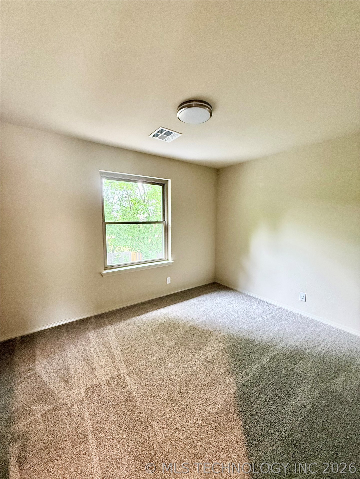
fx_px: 194
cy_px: 240
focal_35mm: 14
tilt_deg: -4.9
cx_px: 180
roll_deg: -0.5
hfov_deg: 85.7
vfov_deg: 102.1
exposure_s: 1/99
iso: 320
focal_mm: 2.22
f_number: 2.2
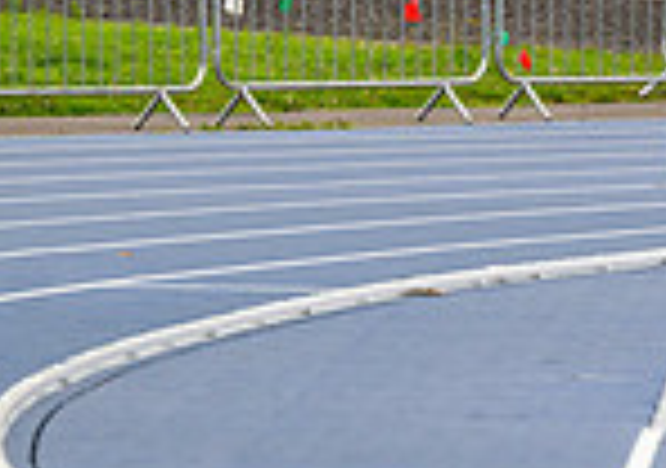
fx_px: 10629
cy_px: 848
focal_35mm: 565
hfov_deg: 3.6
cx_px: 1122
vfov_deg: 2.5
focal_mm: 130
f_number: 4
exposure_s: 1/400
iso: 200
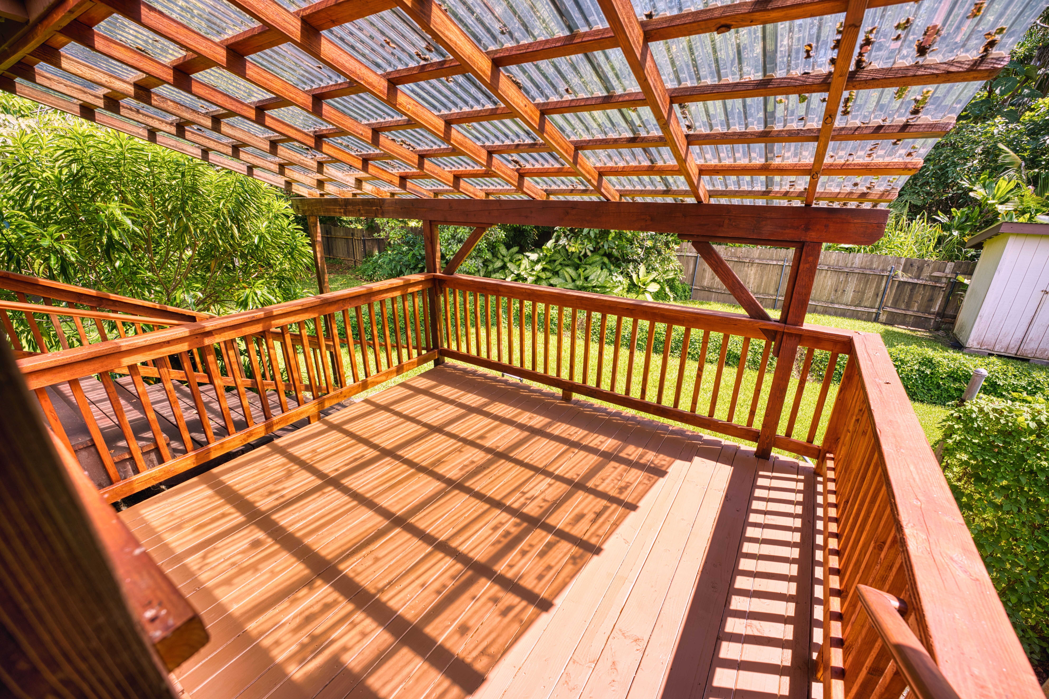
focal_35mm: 15
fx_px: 425
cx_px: 524
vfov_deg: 78.9
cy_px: 350
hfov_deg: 101.9
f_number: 5.6
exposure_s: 1/80
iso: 50
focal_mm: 14.6
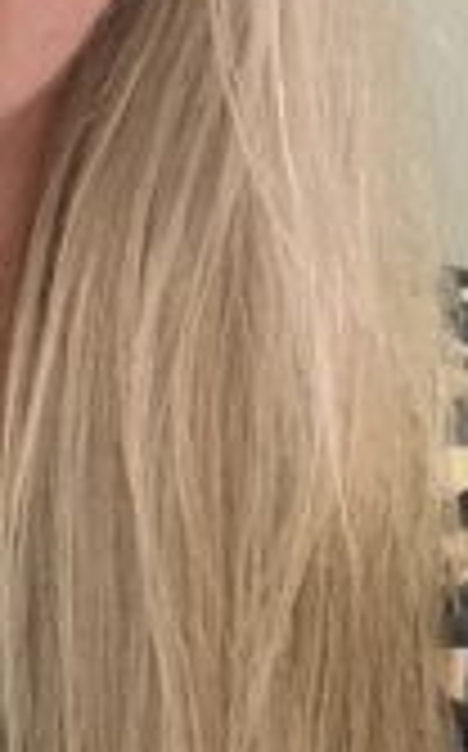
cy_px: -153
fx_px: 2496
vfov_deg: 16.4
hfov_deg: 10.4
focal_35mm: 122
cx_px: -212
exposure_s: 1/33
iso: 250
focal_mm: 2.87
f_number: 2.2
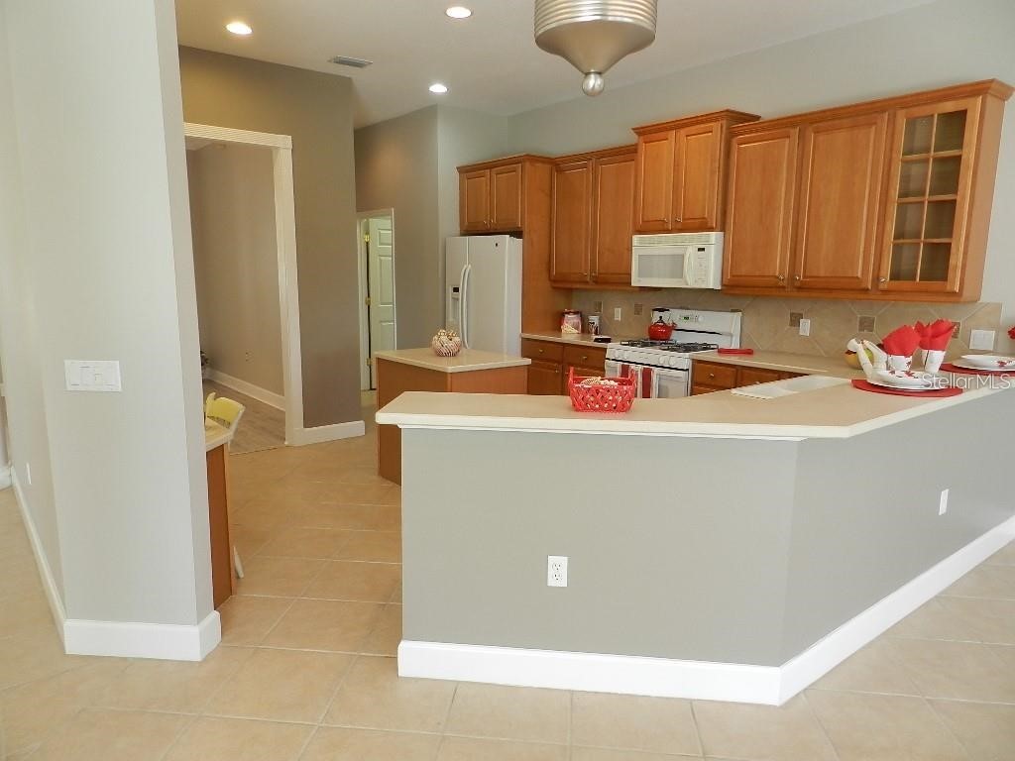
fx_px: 674
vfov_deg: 58.9
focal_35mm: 23
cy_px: 380
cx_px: 508
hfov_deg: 73.9
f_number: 3.4
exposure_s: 1/30
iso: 160
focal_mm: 4
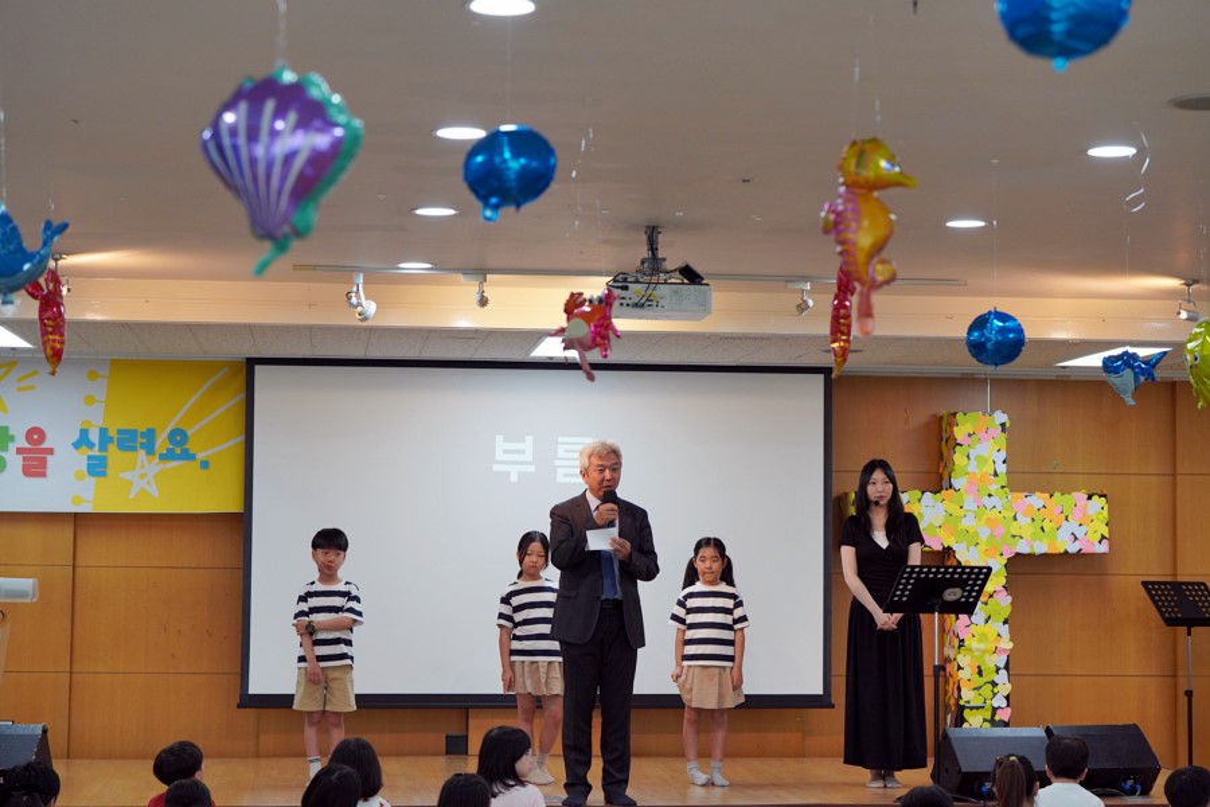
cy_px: 404
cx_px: 605
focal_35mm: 70
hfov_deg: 28.8
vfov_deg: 19.5
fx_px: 2353
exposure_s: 1/160
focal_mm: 70
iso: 800
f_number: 4
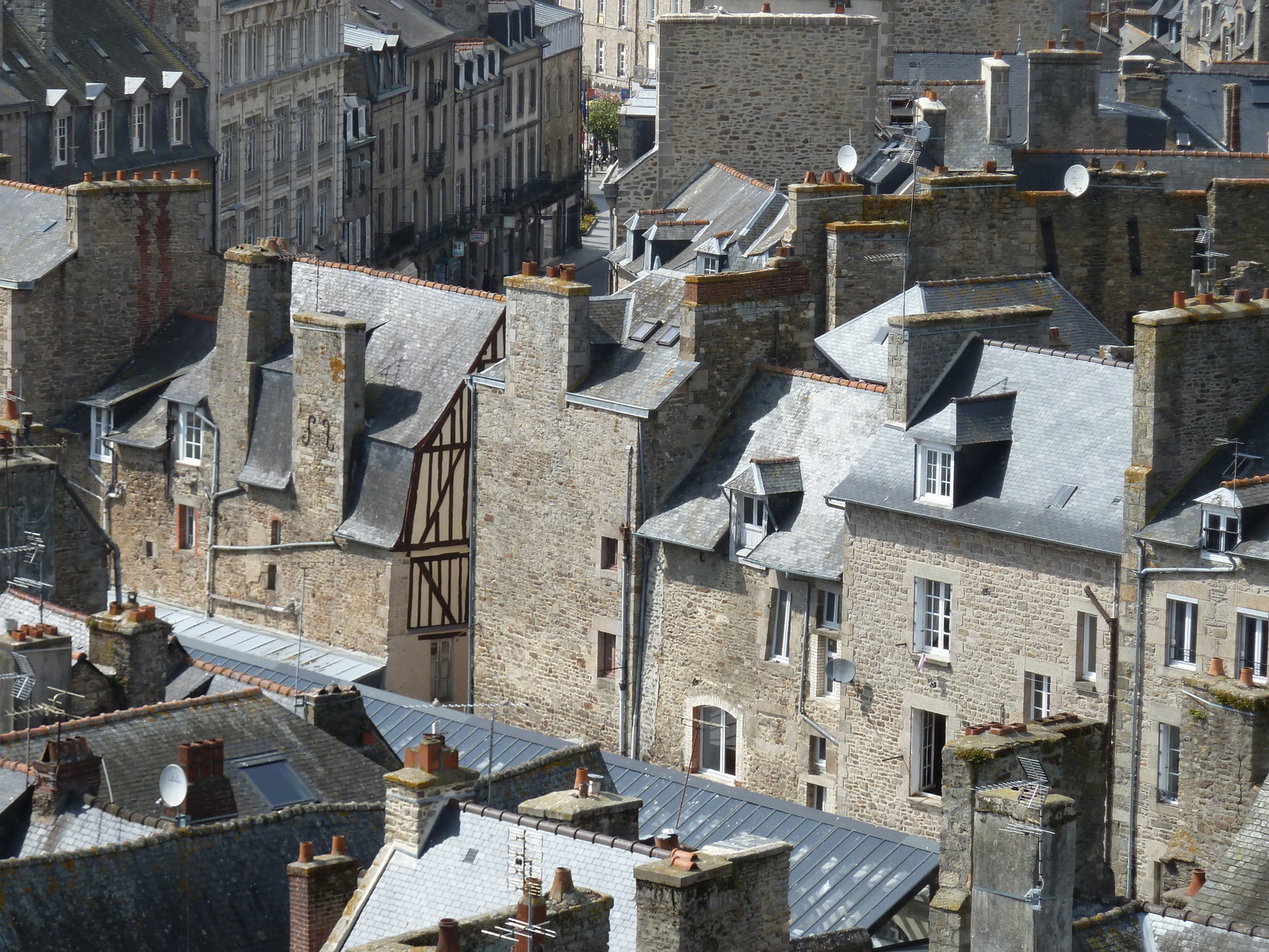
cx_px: 634
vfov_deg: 10.1
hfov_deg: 13.4
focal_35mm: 147
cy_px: 476
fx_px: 5389
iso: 80
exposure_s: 1/400
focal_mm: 24.1
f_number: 4.5
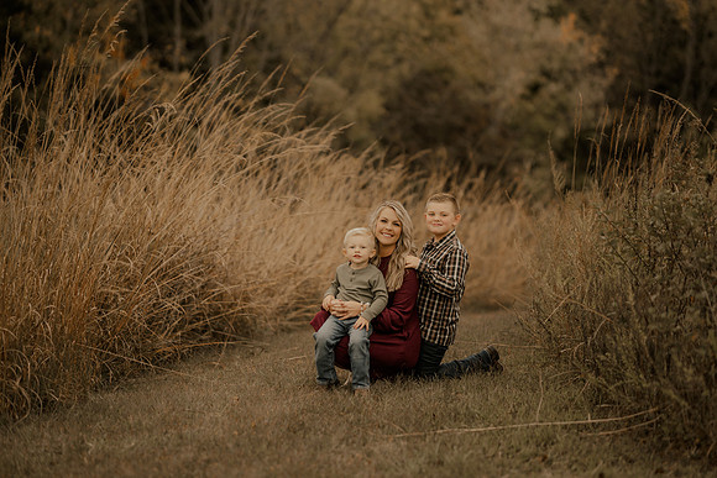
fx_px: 1724
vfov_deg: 15.8
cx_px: 358
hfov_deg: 23.5
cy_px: 239
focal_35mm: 87
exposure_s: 1/800
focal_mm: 85
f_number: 1.6
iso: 200
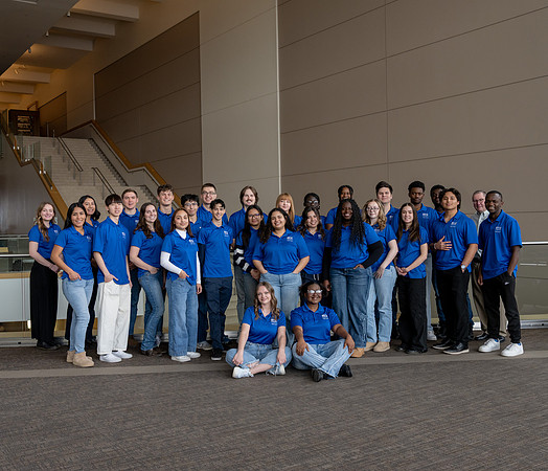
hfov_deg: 46.5
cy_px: 226
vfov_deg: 40.5
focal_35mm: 38
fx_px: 638
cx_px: 258
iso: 200
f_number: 5
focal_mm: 25
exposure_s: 1/125
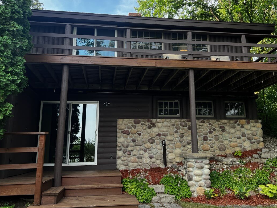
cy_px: 91
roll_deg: +1.2
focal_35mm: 32
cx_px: 146
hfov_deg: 56.8
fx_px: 256
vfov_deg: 44.1
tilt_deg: +12.8
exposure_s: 1/575
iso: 50
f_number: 1.5
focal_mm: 5.7
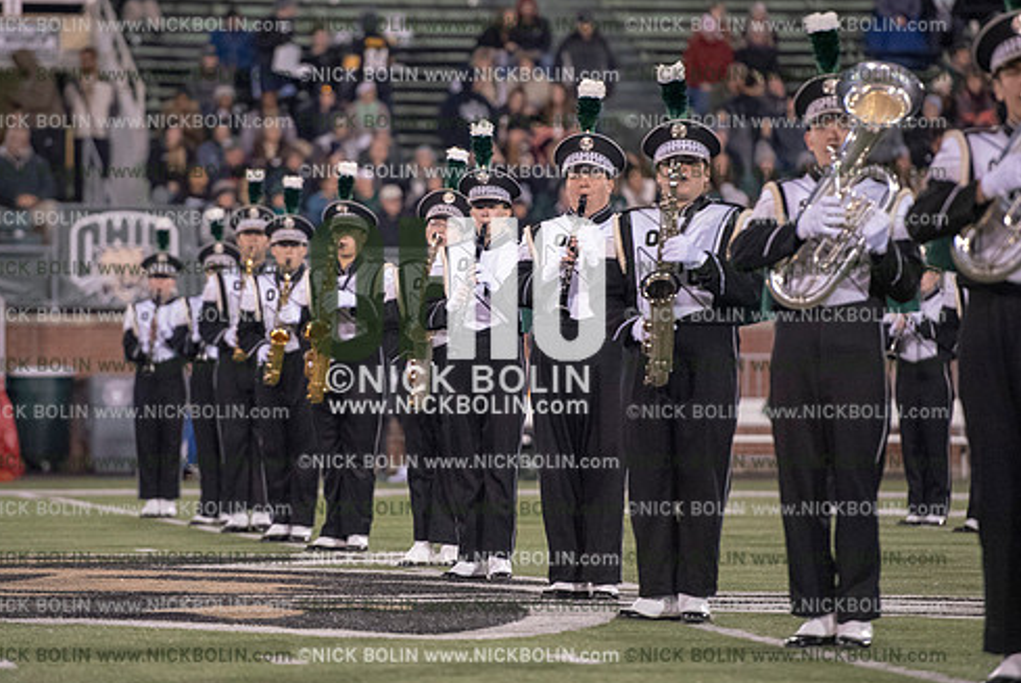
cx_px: 457
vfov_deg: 5.8
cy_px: 316
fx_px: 6727
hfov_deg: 8.7
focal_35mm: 237
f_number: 3.2
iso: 5000
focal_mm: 200
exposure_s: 1/1250
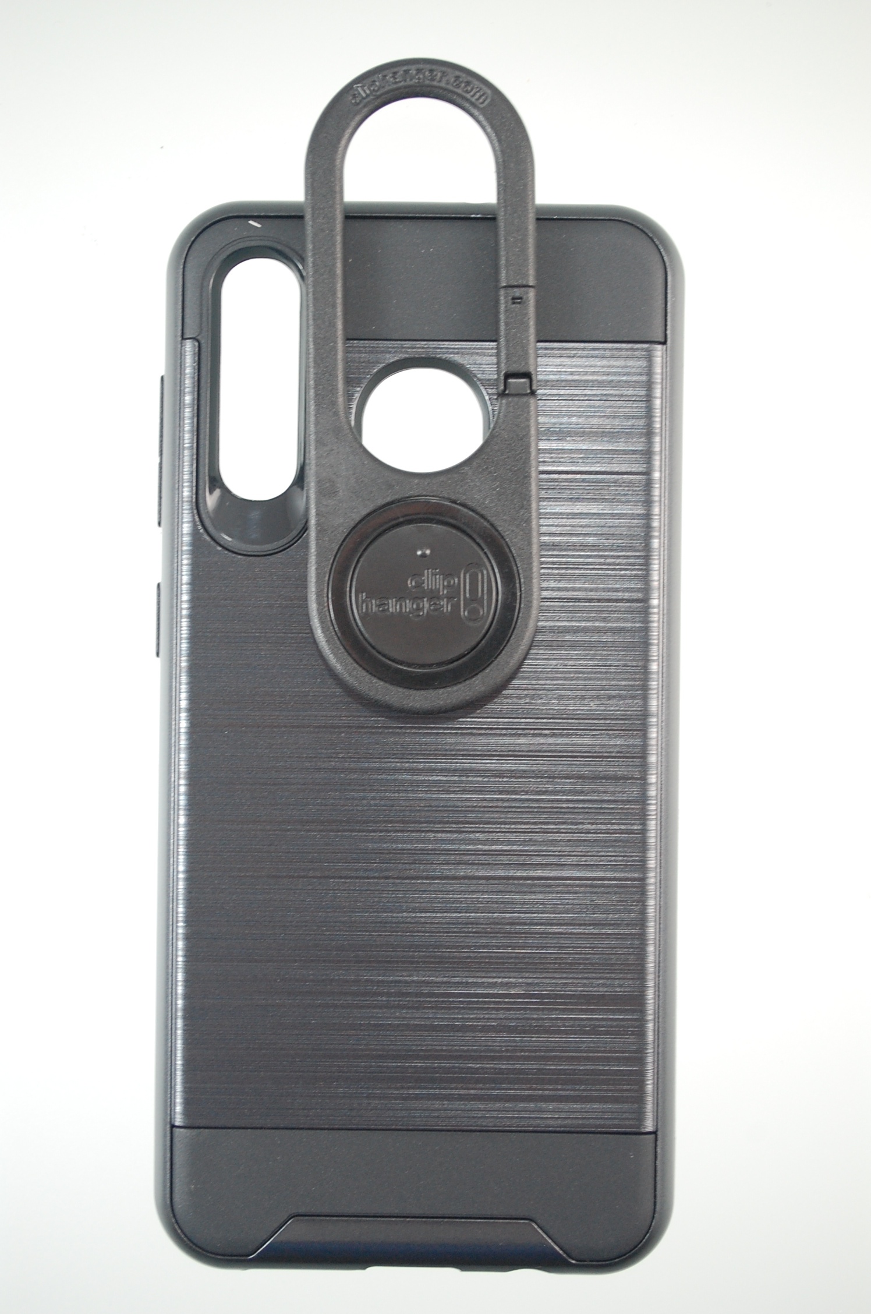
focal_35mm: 57
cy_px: 657
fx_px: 2076
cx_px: 436
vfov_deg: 35.1
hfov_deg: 23.7
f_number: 5.3
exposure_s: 1/30
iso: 720
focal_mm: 38
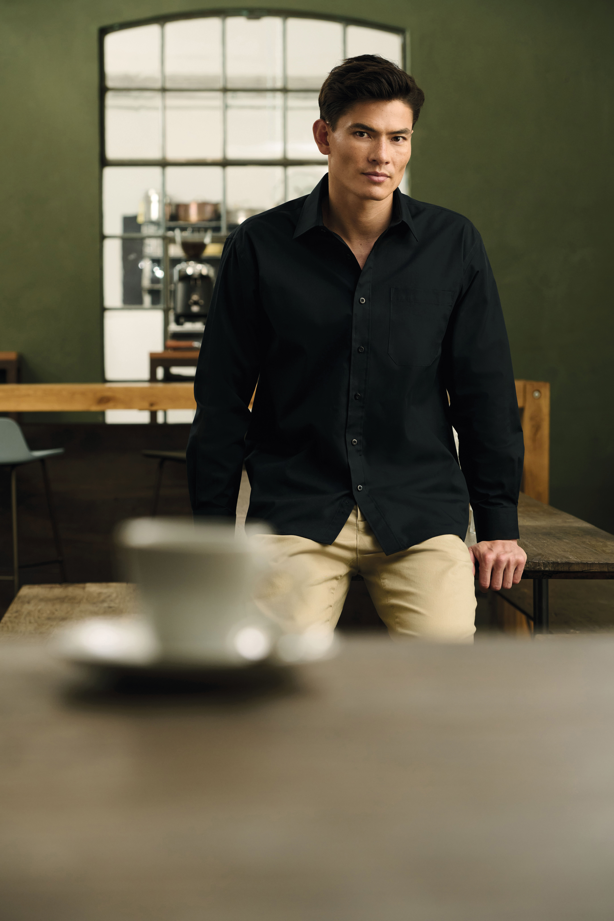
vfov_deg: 20.4
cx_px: 307
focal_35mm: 100
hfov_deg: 13.7
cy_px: 460
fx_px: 2558
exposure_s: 1/200
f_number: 6.3
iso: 640
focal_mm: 100
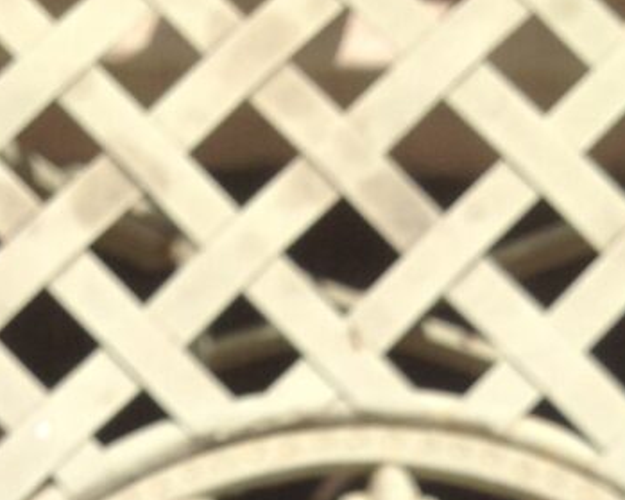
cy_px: 844
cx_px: 361
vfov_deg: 14.0
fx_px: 1849
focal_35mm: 100
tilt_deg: -86.5
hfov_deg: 19.2
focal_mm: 4.28
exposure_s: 1/2326
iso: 50
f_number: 2.4
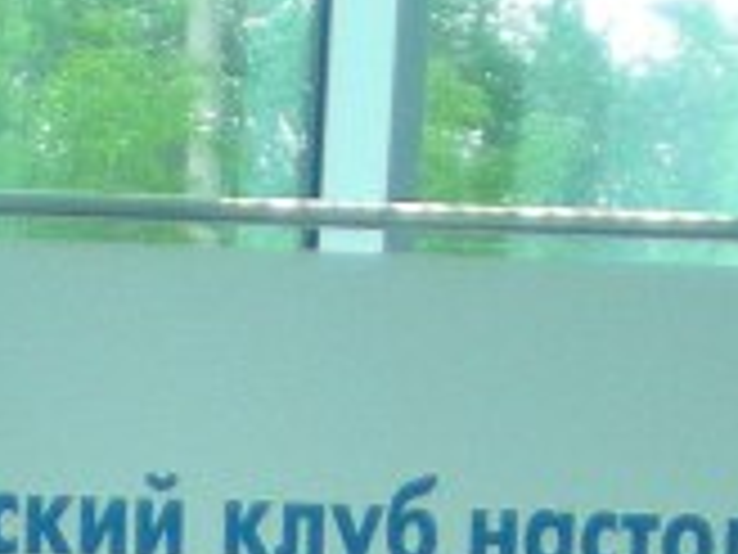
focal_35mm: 237
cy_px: 1694
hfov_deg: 8.3
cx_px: 101
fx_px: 5053
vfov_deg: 5.8
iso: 118
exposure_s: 1/58.1
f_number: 3.1
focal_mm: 6.3
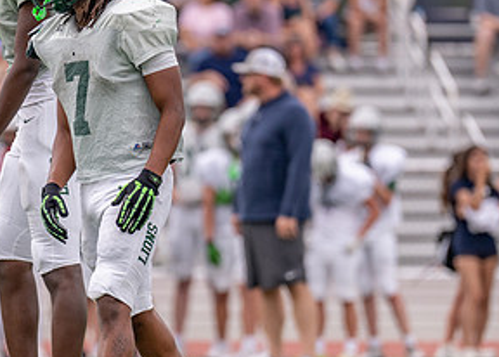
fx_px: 7401
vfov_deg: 2.8
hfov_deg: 3.9
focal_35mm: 522
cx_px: 140
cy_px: 148
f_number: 2.8
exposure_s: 1/3200
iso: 320
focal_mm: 200
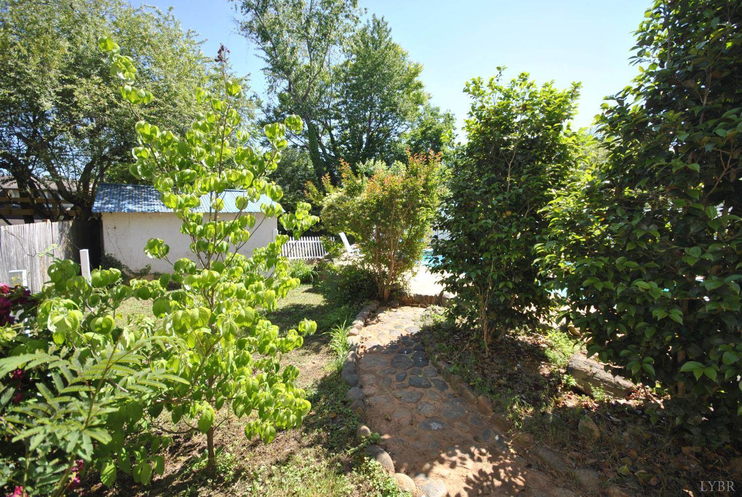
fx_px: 310
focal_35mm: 15
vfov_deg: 77.5
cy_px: 248
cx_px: 371
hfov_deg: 100.3
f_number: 6.3
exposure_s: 1/160
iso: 100
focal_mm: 10
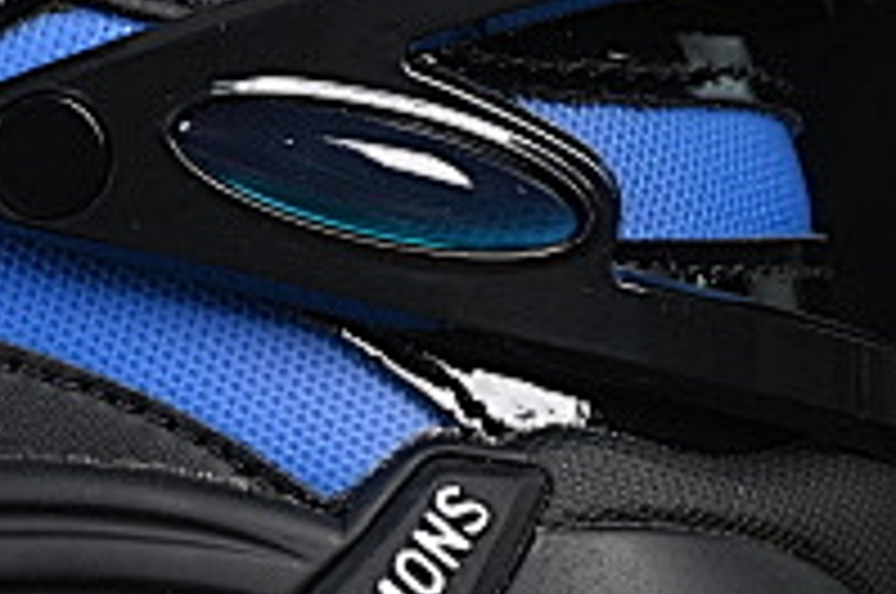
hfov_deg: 5.0
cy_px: 50
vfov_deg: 3.4
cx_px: -702
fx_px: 10138
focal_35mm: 408
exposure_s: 1/60
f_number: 6.3
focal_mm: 50
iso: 160
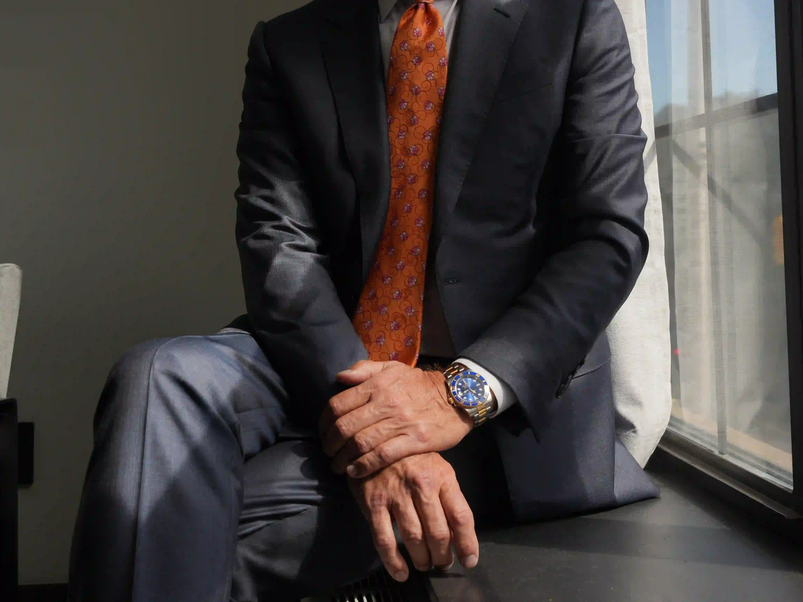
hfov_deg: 37.1
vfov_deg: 27.9
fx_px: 1197
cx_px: 404
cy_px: 161
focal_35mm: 52
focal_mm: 35.4
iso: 160
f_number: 6.3
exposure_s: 1/200
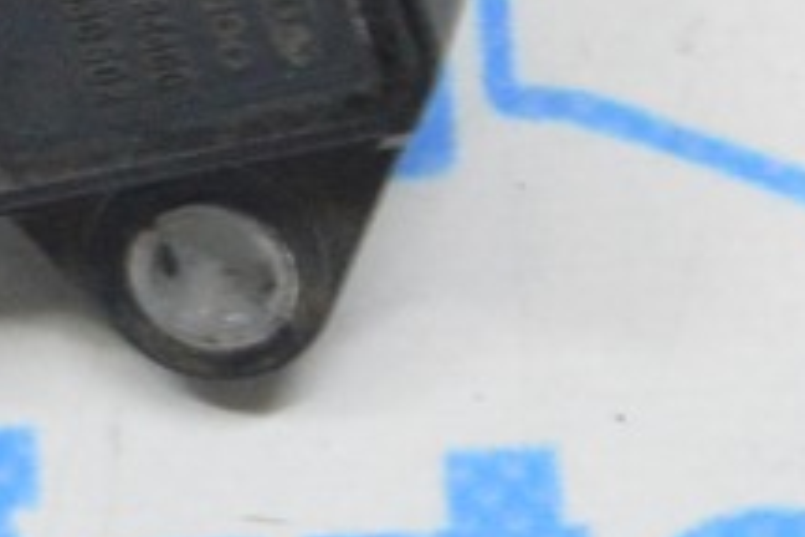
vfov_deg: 3.5
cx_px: -101
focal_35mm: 391
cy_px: -84
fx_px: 8751
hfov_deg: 5.2
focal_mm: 55
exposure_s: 1/15
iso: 6400
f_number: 20
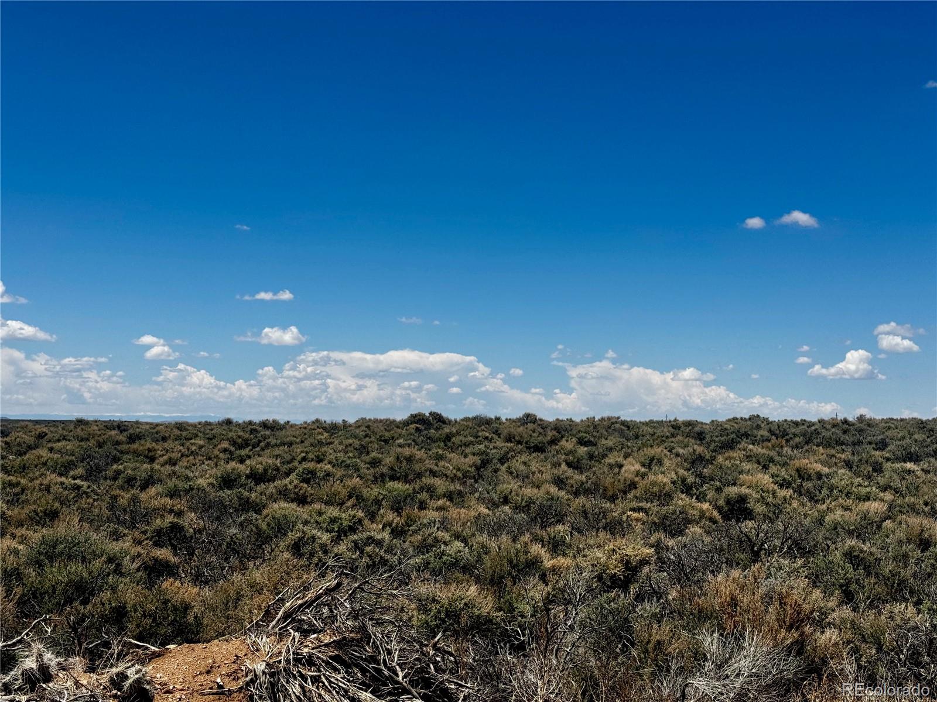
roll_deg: -1.6
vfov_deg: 30.3
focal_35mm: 48
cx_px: 468
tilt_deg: +1.5
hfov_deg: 39.7
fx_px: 1299
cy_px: 351
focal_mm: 6.76
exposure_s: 1/7937
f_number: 1.78
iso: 64
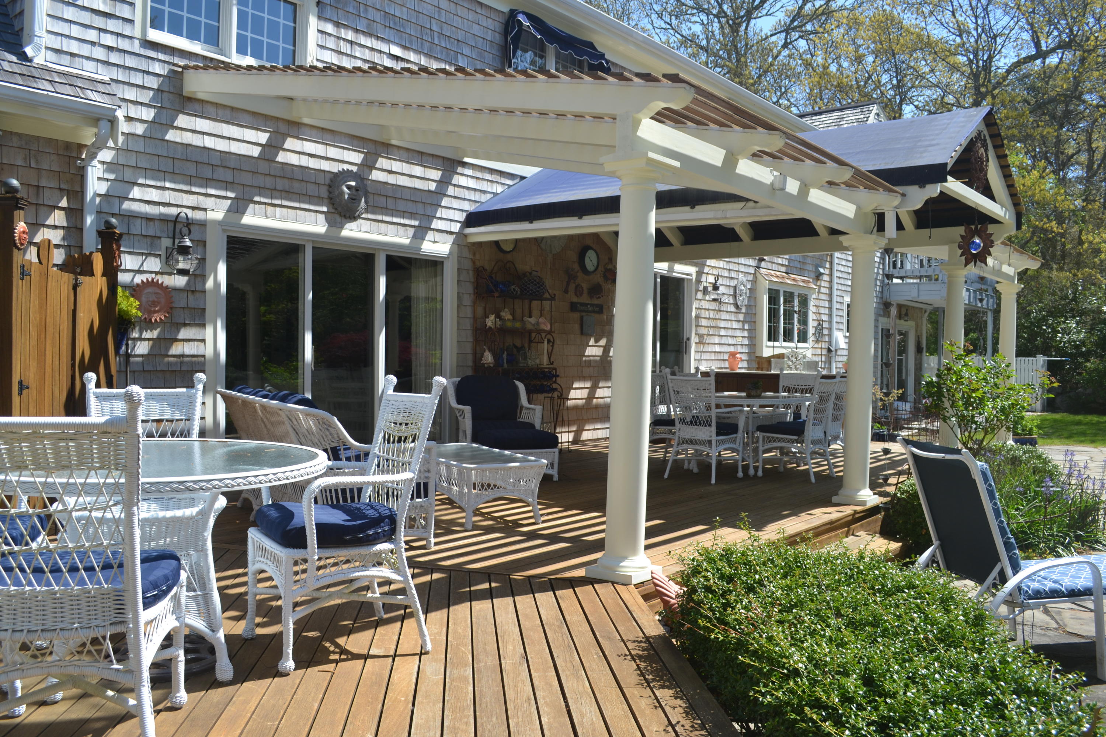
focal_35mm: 27
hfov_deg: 67.4
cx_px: 553
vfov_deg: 47.9
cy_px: 368
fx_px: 829
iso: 100
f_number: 7.1
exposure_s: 1/200
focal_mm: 18
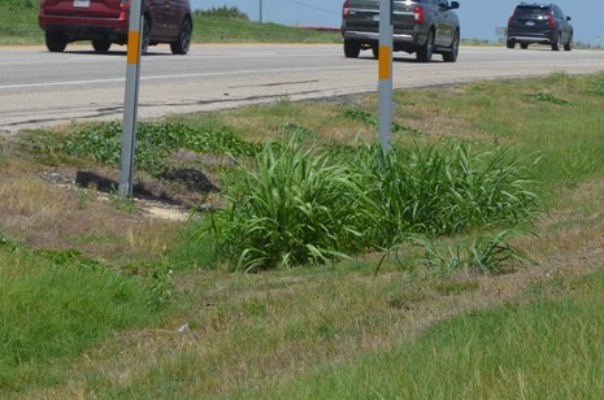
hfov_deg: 10.7
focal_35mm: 193
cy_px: 44
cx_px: 221
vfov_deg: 7.1
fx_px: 3234
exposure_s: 1/320
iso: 100
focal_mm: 55
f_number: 9
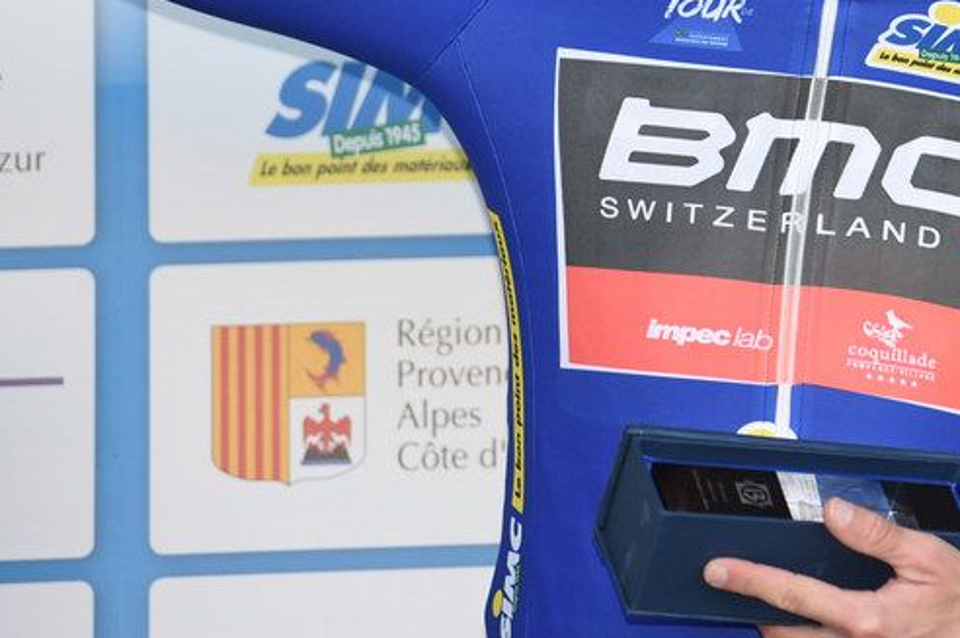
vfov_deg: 3.3
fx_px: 11082
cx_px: 886
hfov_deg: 5.0
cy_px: -24
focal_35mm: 416
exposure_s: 1/250
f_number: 4
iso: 200
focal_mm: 200
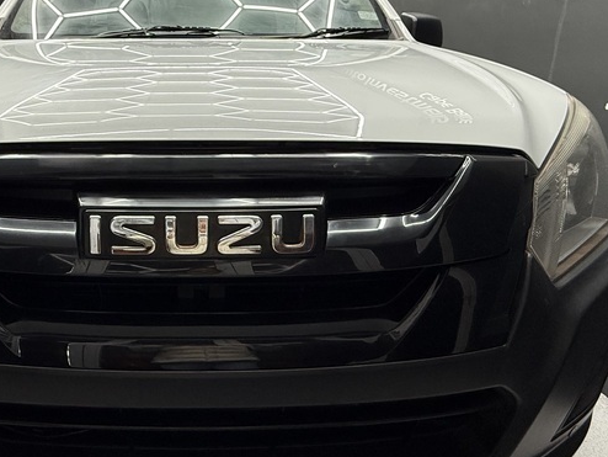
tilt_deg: -18.1
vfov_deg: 48.2
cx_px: 199
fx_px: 510
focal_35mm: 29
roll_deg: -0.4
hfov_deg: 60.1
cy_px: 249
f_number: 2.2
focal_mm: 2.22
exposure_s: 1/100
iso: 160
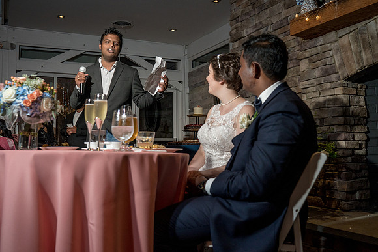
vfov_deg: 34.0
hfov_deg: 49.3
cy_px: 119
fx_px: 412
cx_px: 186
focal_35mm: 39
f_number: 5.6
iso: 800
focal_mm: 35
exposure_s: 1/200
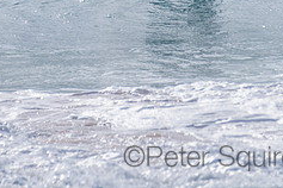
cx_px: 138
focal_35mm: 1500
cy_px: -93
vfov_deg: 0.9
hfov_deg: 1.4
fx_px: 11791
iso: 72
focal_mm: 500
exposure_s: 1/2000
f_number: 5.6
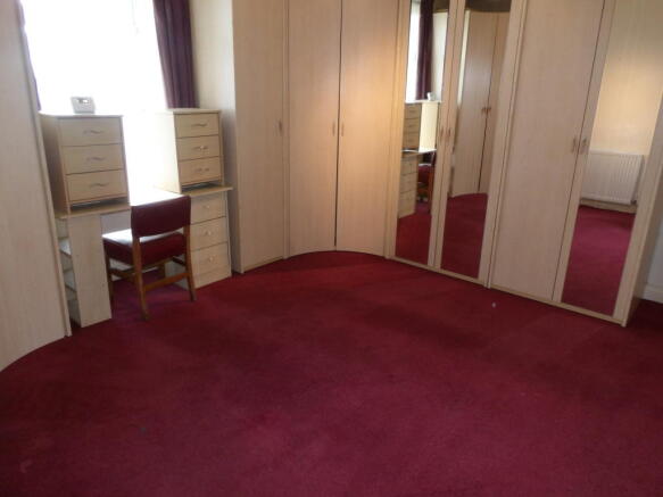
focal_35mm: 24
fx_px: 460
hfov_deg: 71.6
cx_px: 332
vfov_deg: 56.8
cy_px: 248
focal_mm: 4.3
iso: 200
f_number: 4.1
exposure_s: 1/15
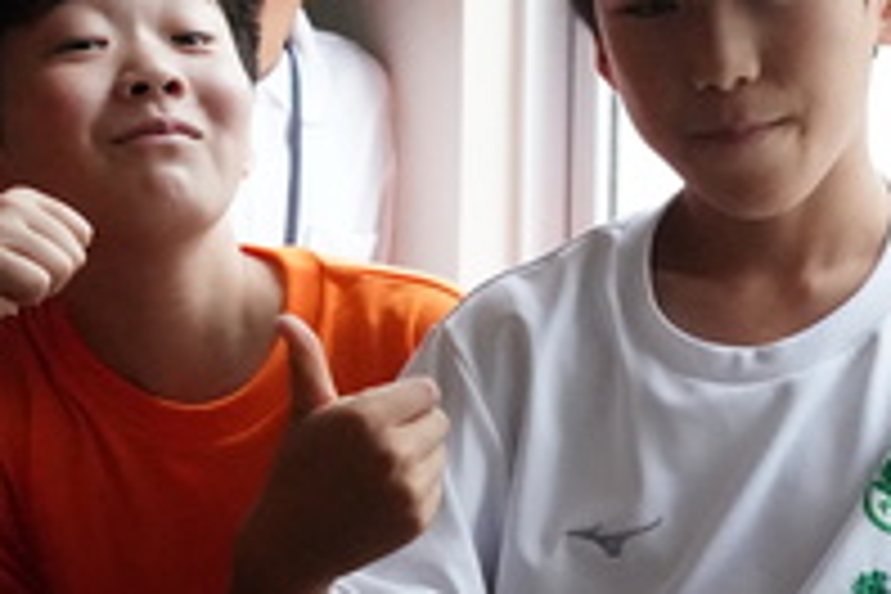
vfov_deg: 11.9
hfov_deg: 17.5
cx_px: 76
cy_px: 146
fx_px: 2846
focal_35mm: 115
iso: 12800
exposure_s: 1/4000
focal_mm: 35
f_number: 4
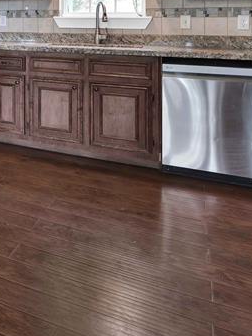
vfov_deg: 41.9
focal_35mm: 41
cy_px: 30
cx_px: -95
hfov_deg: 27.7
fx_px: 398
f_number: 8
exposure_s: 1/3.33
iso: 100
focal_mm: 14
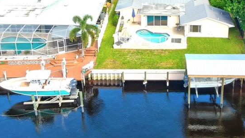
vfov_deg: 20.5
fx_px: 370
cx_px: 163
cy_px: 1
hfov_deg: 36.2
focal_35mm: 57
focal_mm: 10.6
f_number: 8
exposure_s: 1/155
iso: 105
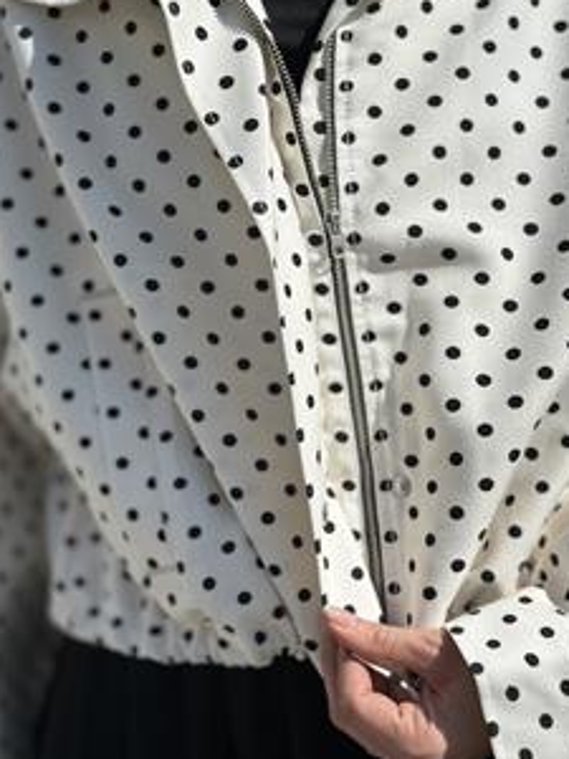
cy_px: 426
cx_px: 266
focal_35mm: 66
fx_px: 1446
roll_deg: +5.0
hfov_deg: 22.3
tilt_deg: -11.9
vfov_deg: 29.4
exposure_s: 1/18868
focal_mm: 6.86
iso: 80
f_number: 1.78
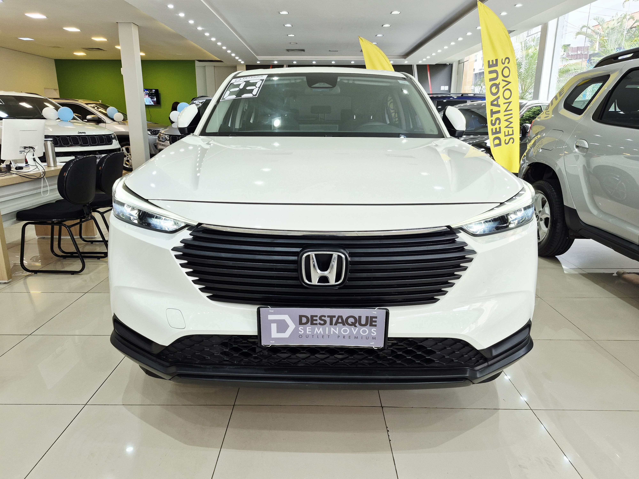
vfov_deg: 58.9
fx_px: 425
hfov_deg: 73.9
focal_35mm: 23
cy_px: 240
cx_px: 320
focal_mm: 5.4
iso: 64
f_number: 1.8
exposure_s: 1/120
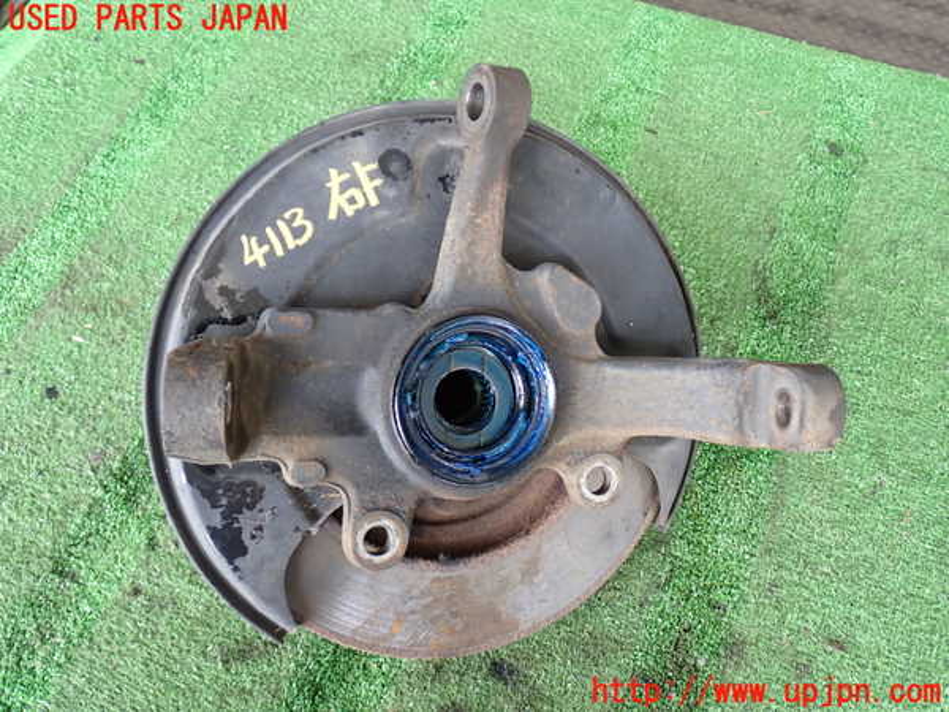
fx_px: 987
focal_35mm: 36
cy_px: 356
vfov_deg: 39.7
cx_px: 474
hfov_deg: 51.4
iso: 200
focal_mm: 6.37
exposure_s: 1/50
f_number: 2.5
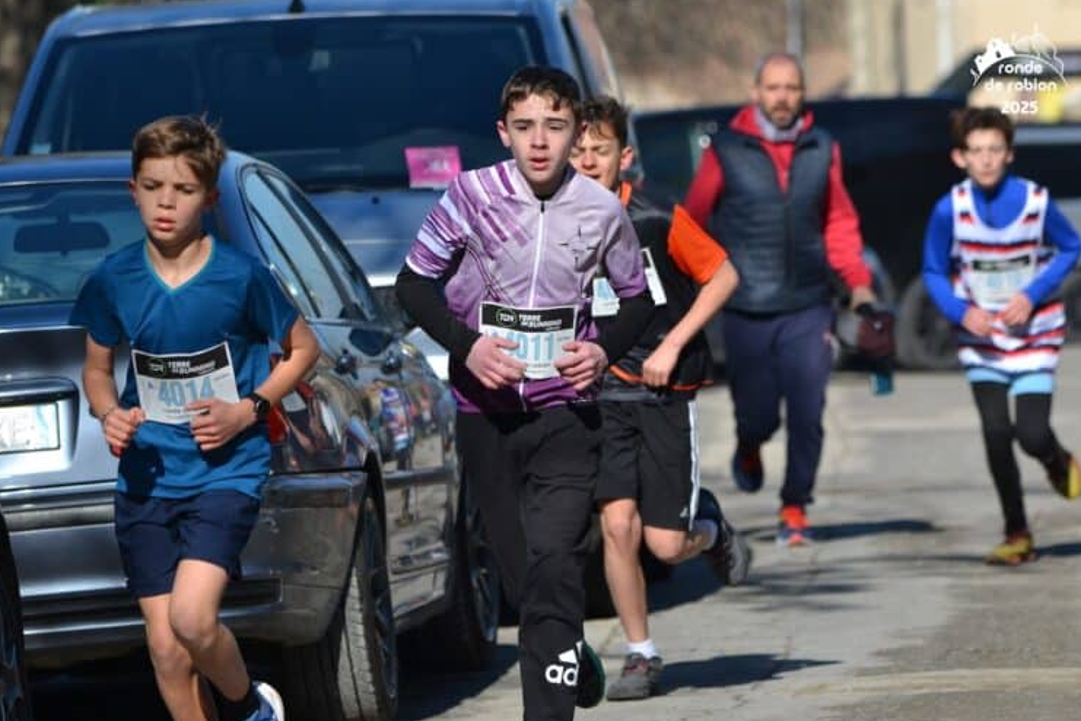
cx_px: 538
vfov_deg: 3.7
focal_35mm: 373
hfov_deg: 5.5
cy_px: 356
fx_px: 11199
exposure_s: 1/1600
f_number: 6.3
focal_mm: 240
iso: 400
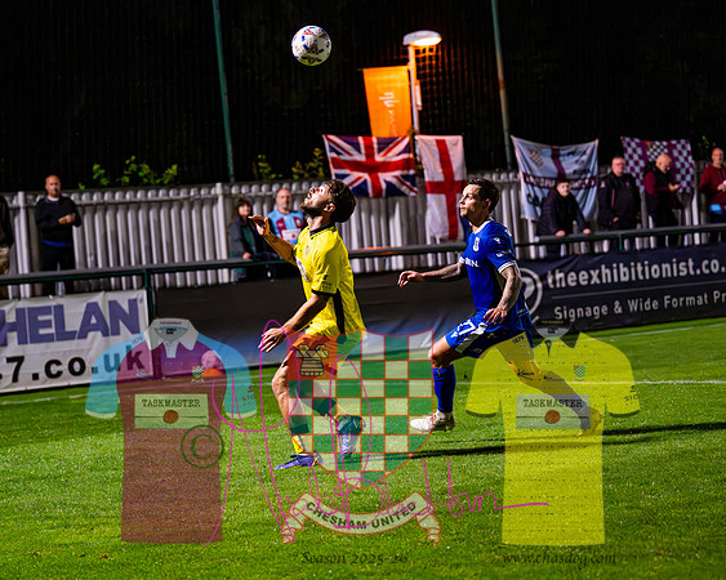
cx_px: 288
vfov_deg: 14.7
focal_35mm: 105
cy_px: 331
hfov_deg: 18.3
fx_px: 2245
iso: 6400
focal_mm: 79
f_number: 2.8
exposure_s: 1/1600
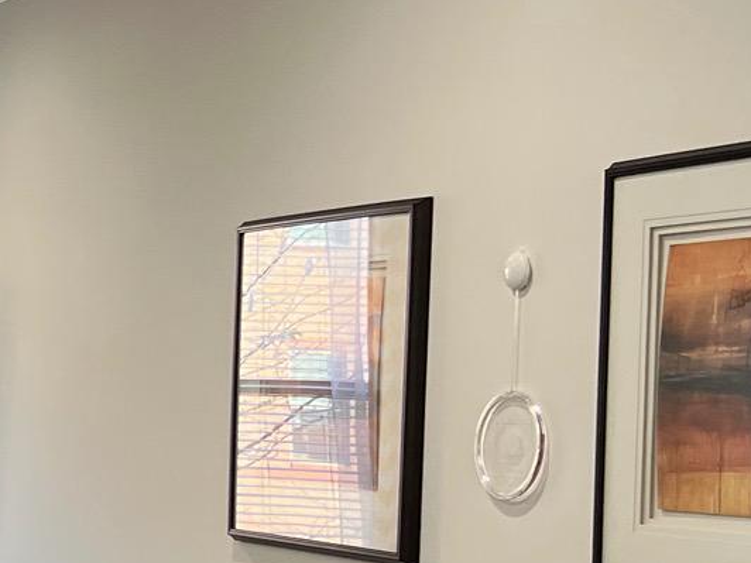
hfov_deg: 16.3
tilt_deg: -3.4
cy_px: 470
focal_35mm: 100
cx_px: -621
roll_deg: -1.2
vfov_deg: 14.7
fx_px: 2170
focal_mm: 5.7
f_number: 1.5
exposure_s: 1/121
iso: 125
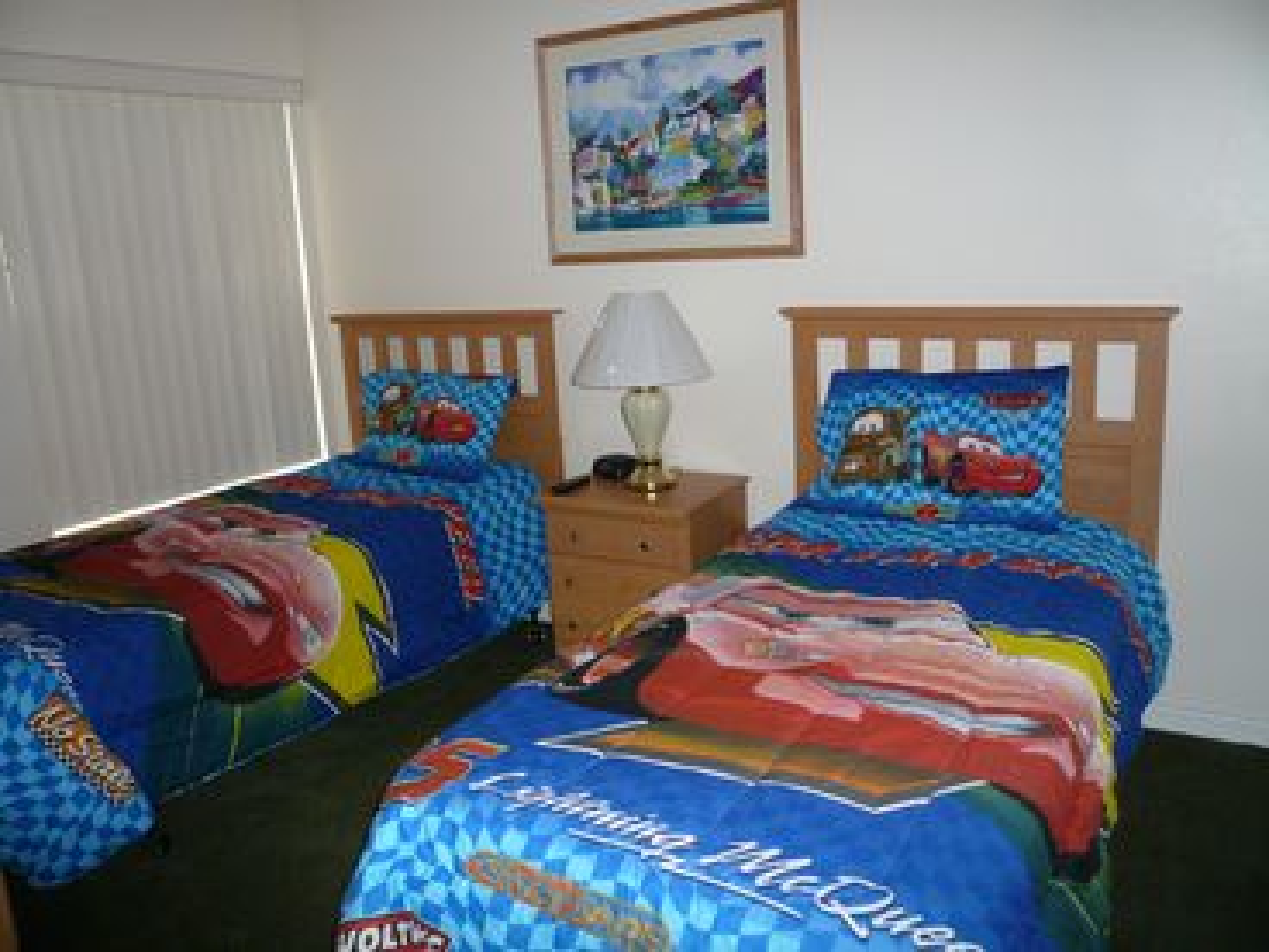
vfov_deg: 49.7
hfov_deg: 63.4
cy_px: 476
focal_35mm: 28
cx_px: 634
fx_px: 1026
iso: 160
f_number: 2.8
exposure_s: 1/30
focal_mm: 4.6
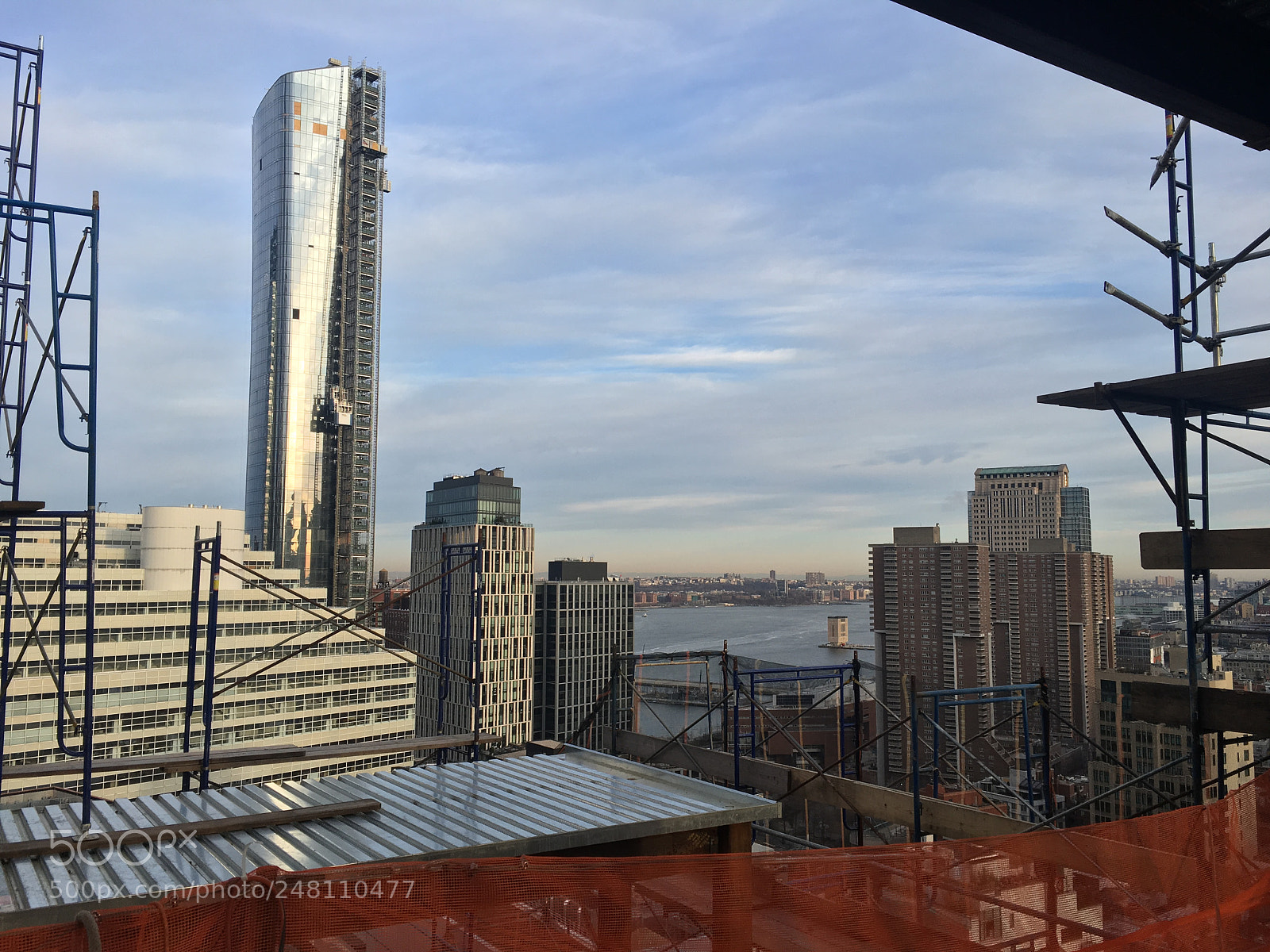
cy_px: 476
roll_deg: +0.0
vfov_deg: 48.2
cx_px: 635
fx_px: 1064
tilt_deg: +5.5
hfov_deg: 61.7
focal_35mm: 29
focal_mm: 4.15
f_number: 2.2
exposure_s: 1/484
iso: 25
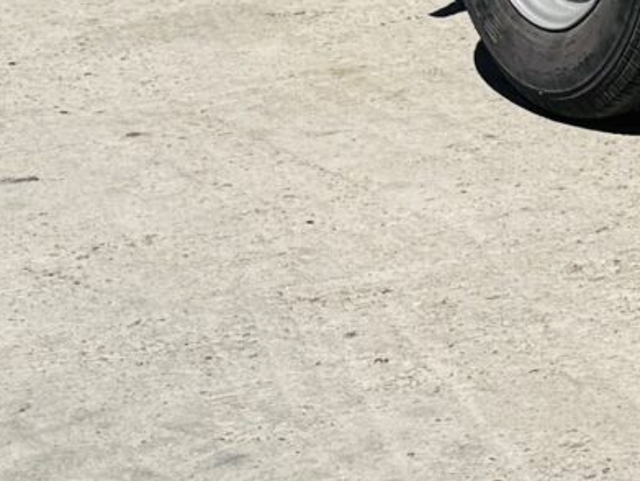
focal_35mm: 157
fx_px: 2905
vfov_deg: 8.4
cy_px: -813
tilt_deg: -2.7
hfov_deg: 10.2
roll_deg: -0.7
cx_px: 1730
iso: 80
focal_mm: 6.76
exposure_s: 1/6711
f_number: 1.78
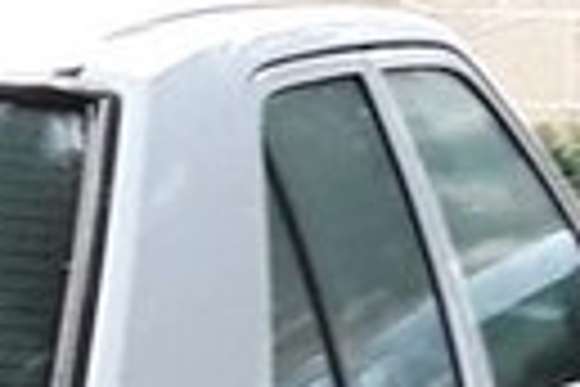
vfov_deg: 9.0
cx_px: -346
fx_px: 2320
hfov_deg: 13.3
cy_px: 745
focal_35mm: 144
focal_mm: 3.71
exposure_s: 1/50
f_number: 1.7
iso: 64
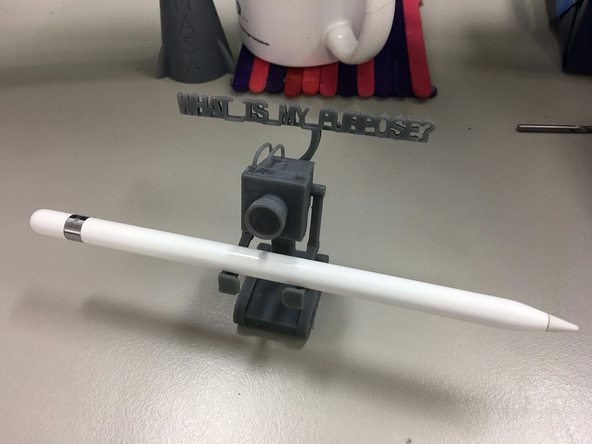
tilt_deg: -49.7
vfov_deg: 48.2
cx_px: 296
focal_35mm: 29
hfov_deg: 61.7
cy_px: 222
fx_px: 496
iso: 50
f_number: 2.2
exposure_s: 1/17
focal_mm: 4.15
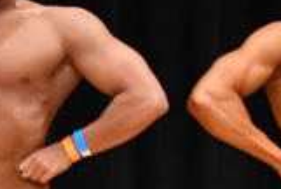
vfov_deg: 1.1
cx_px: 469
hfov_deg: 1.6
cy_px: 264
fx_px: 10135
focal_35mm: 1296
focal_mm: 180
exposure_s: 1/400
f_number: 5.6
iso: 4000
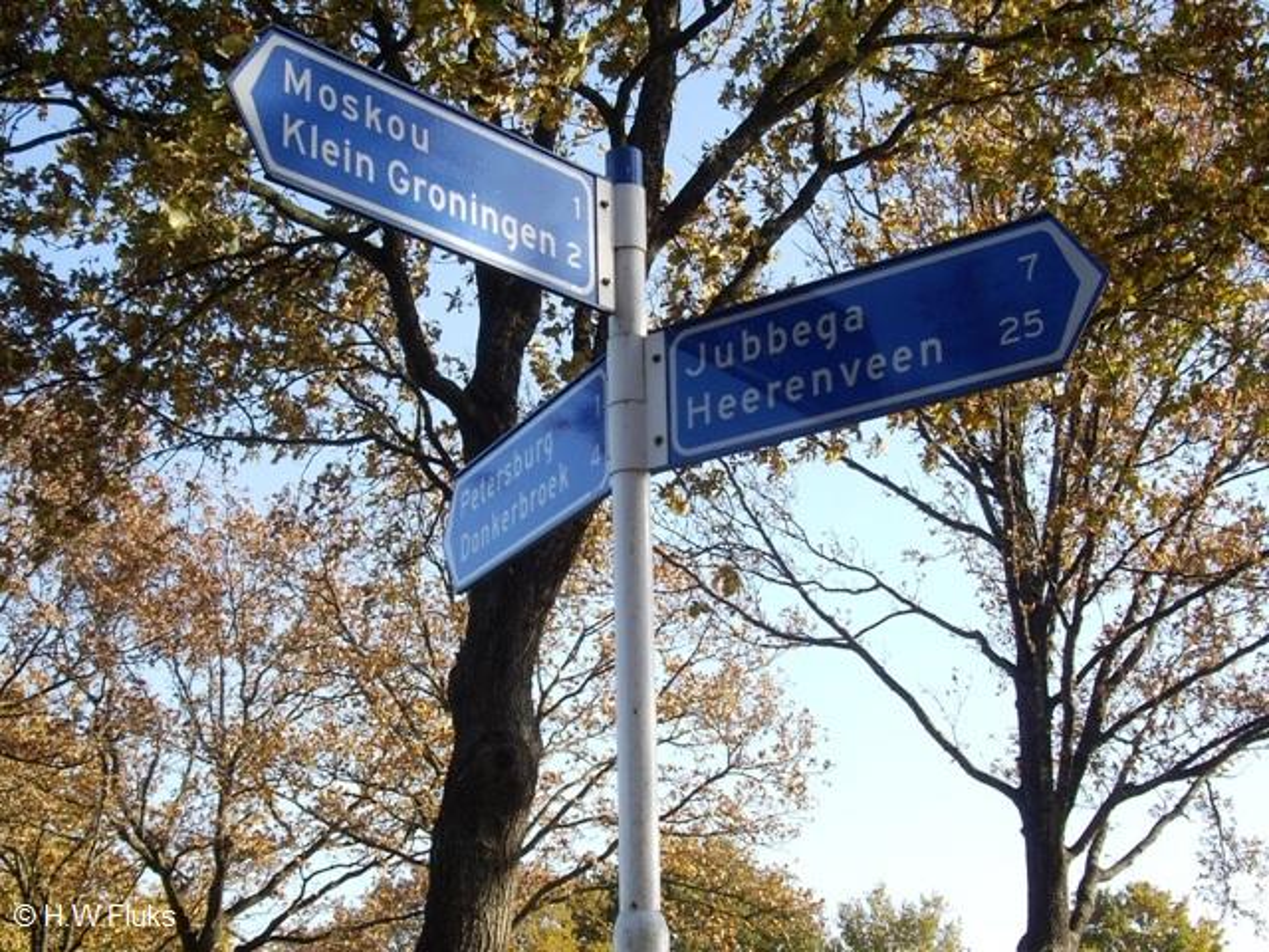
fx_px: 1393
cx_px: 634
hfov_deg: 49.0
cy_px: 476
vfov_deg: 37.7
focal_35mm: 38
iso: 64
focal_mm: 7.9
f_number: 2.8
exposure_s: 1/320
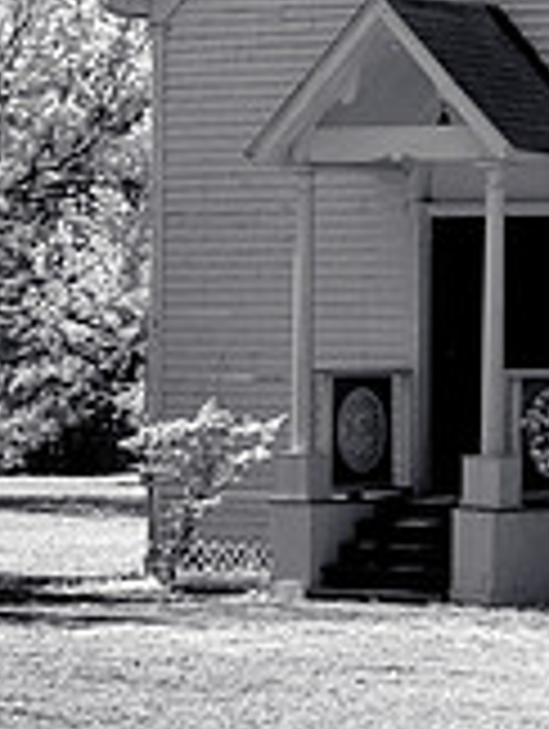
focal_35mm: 182
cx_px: 572
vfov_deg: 10.7
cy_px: -74
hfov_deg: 8.1
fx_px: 3839
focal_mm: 35
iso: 6400
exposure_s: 1/15
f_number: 2
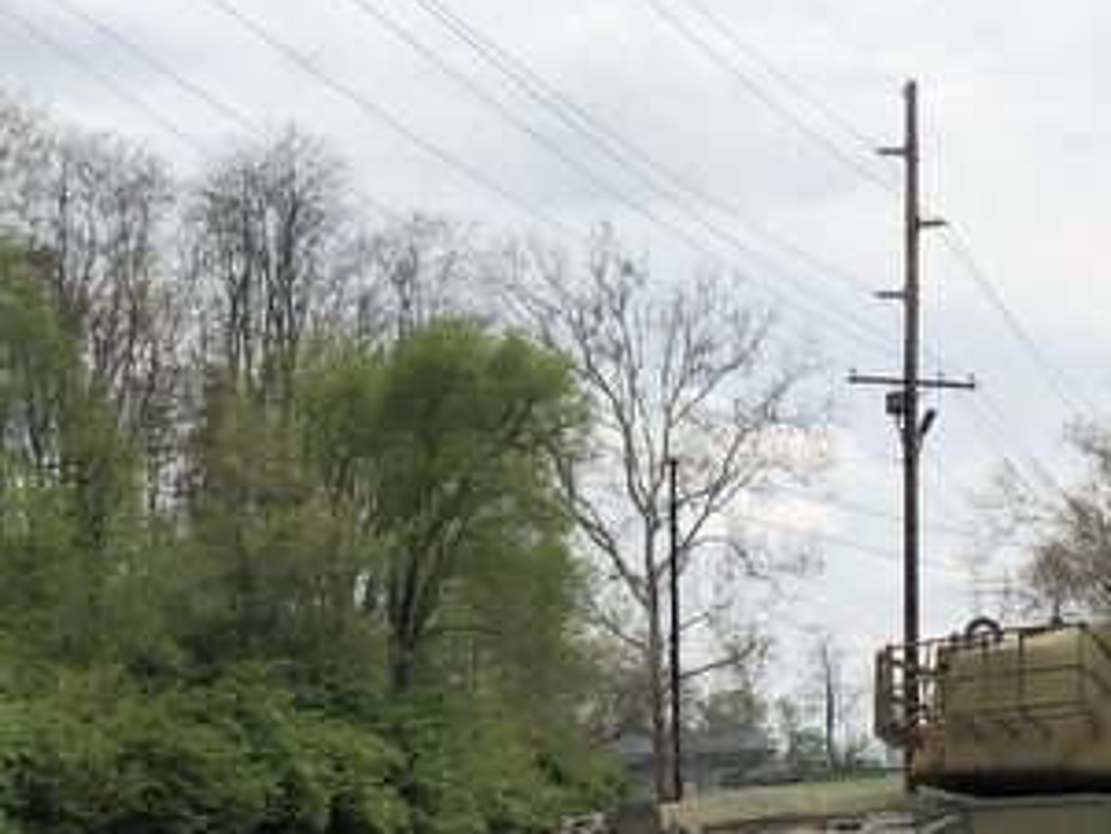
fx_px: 4431
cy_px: 886
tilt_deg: +1.1
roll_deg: +2.8
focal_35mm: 138
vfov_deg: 10.6
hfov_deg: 13.8
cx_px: 1358
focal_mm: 6
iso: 16
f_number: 2.4
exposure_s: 1/1919
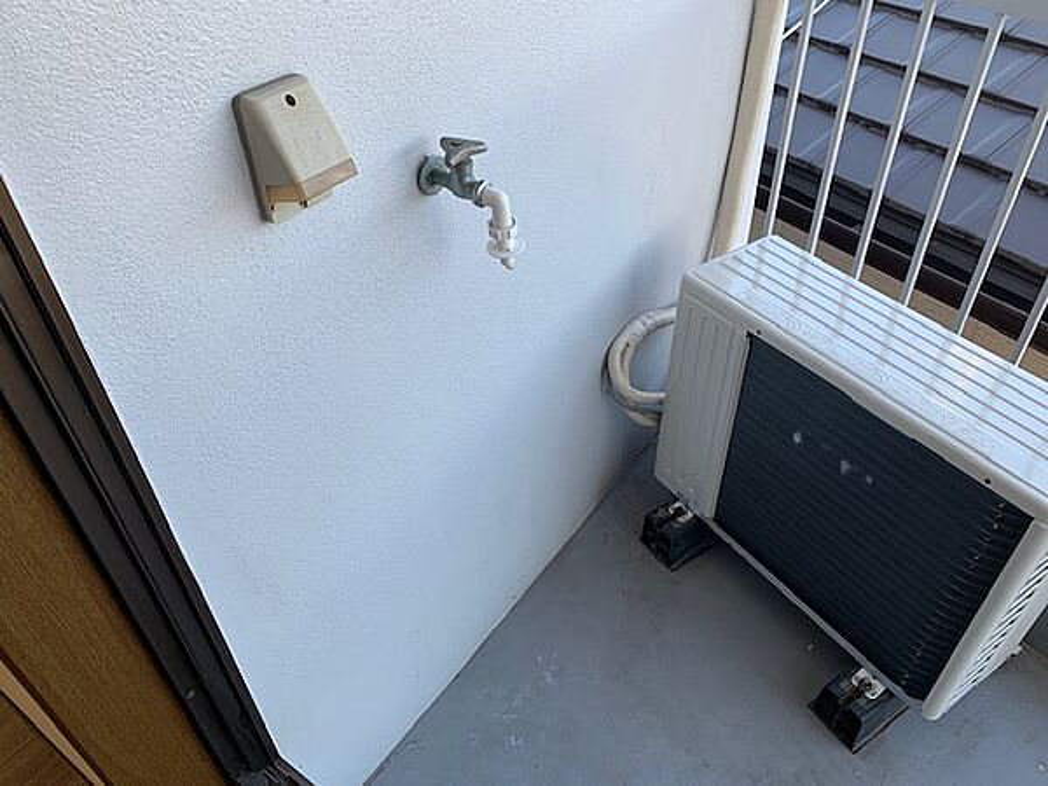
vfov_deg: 53.1
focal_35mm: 26
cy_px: 393
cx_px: 524
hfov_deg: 67.3
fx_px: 787
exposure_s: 1/122
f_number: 1.8
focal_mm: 4.25
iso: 25
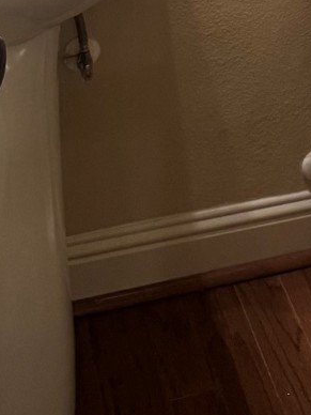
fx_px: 1138
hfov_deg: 14.9
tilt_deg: -7.0
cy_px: -399
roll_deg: -1.0
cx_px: 391
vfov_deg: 16.2
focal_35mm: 95
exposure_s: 1/60
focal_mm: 6.76
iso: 250
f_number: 1.78
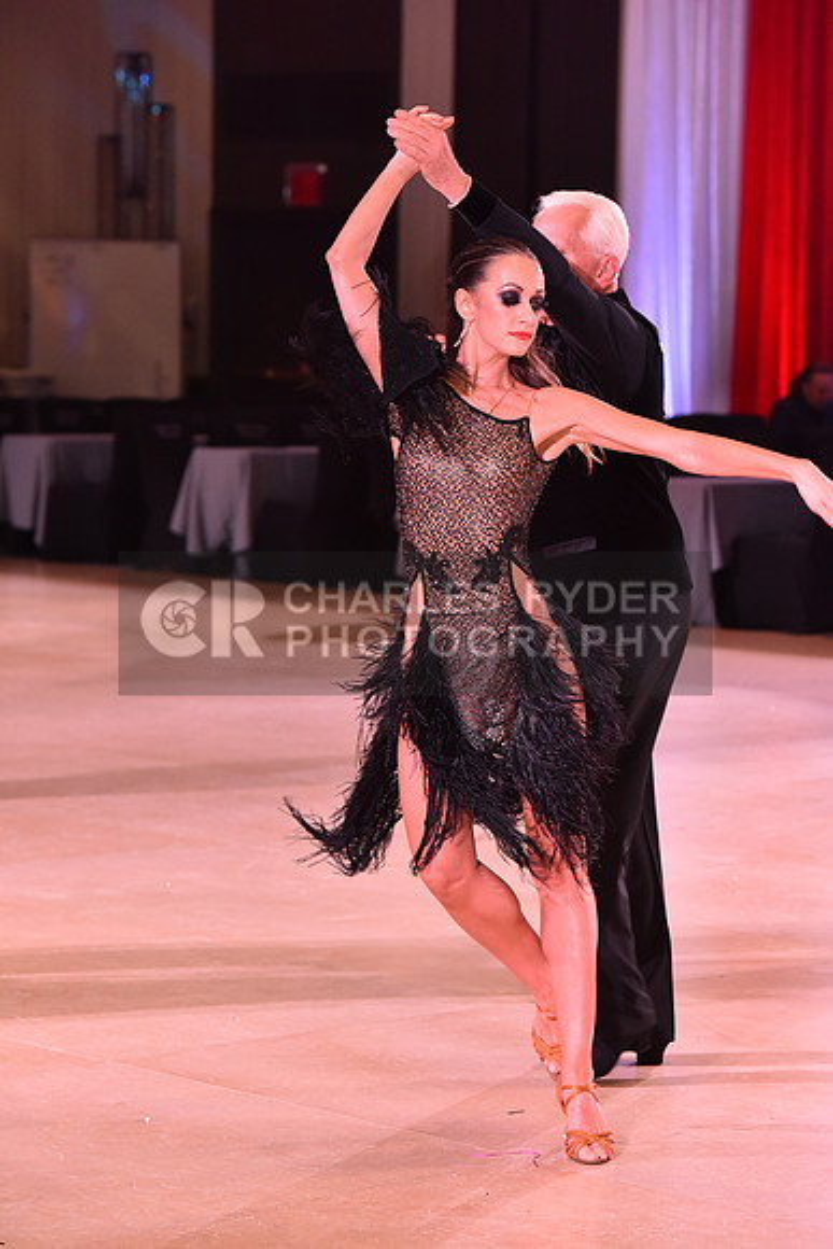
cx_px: 416
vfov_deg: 16.8
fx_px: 4232
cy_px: 624
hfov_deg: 11.2
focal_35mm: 122
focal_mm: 122
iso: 2500
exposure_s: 1/250
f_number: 5
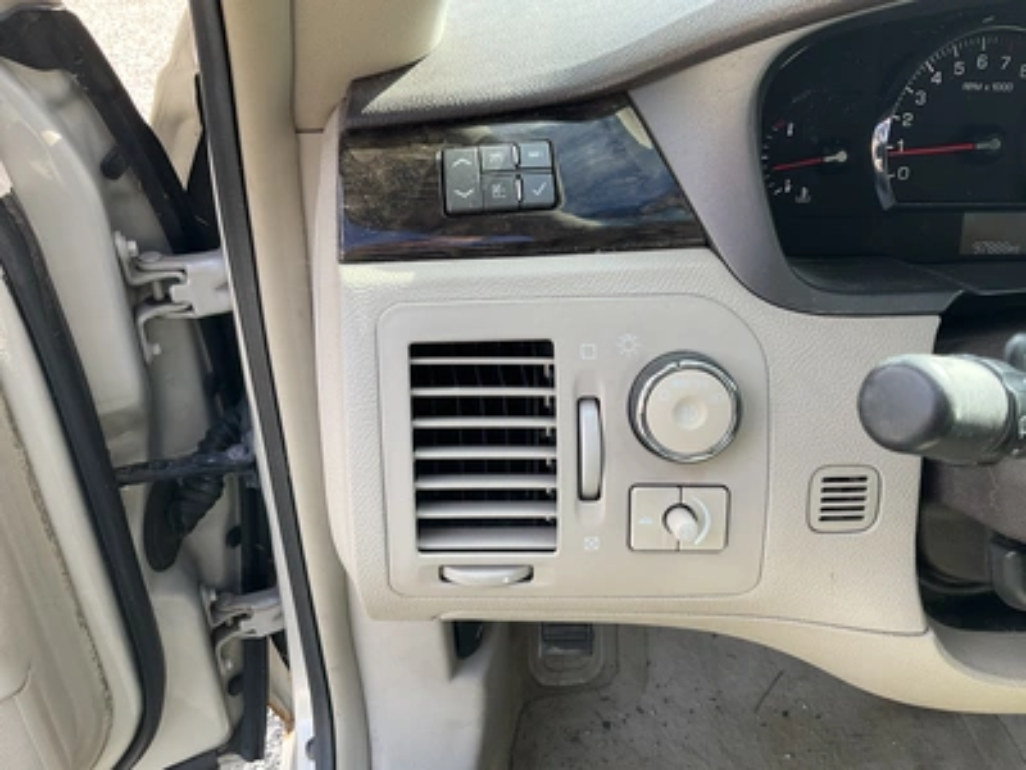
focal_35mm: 29
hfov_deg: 61.7
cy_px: 385
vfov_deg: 48.2
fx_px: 860
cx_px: 513
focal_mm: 3
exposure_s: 1/122
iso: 20
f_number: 1.8
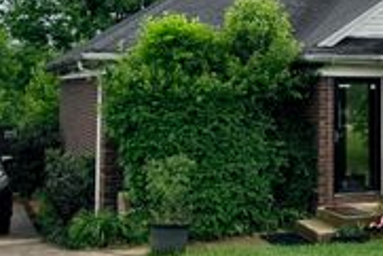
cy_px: 48
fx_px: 735
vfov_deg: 19.5
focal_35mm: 69
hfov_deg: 28.2
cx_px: 339
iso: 80
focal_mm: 6.76
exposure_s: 1/3021
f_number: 1.78
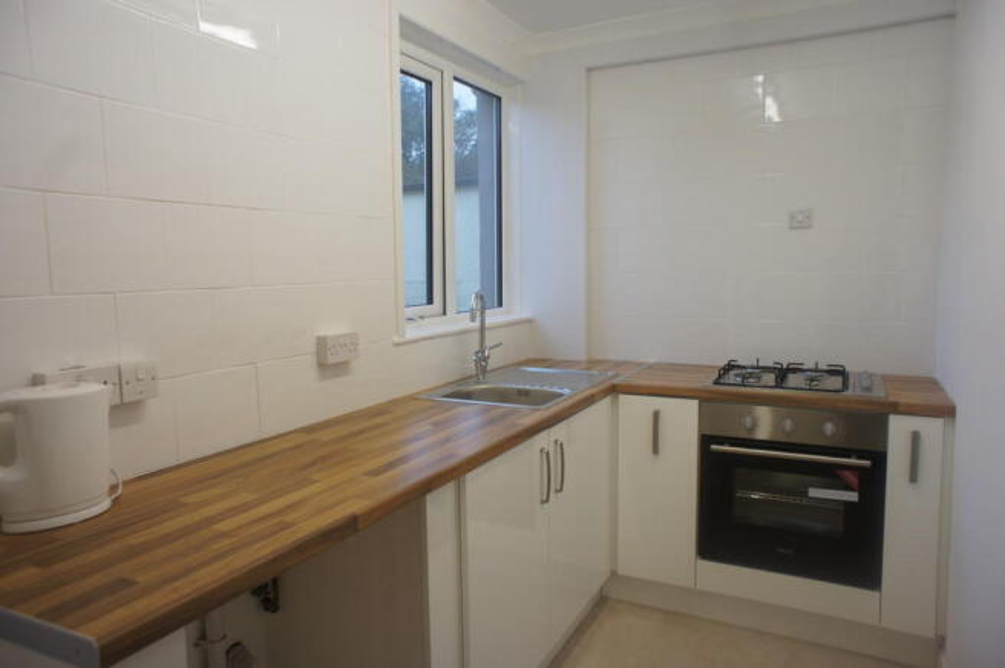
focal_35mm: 24
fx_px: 669
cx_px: 502
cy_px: 334
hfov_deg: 73.8
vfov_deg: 53.0
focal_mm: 16
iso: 200
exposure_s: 1/60
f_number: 4
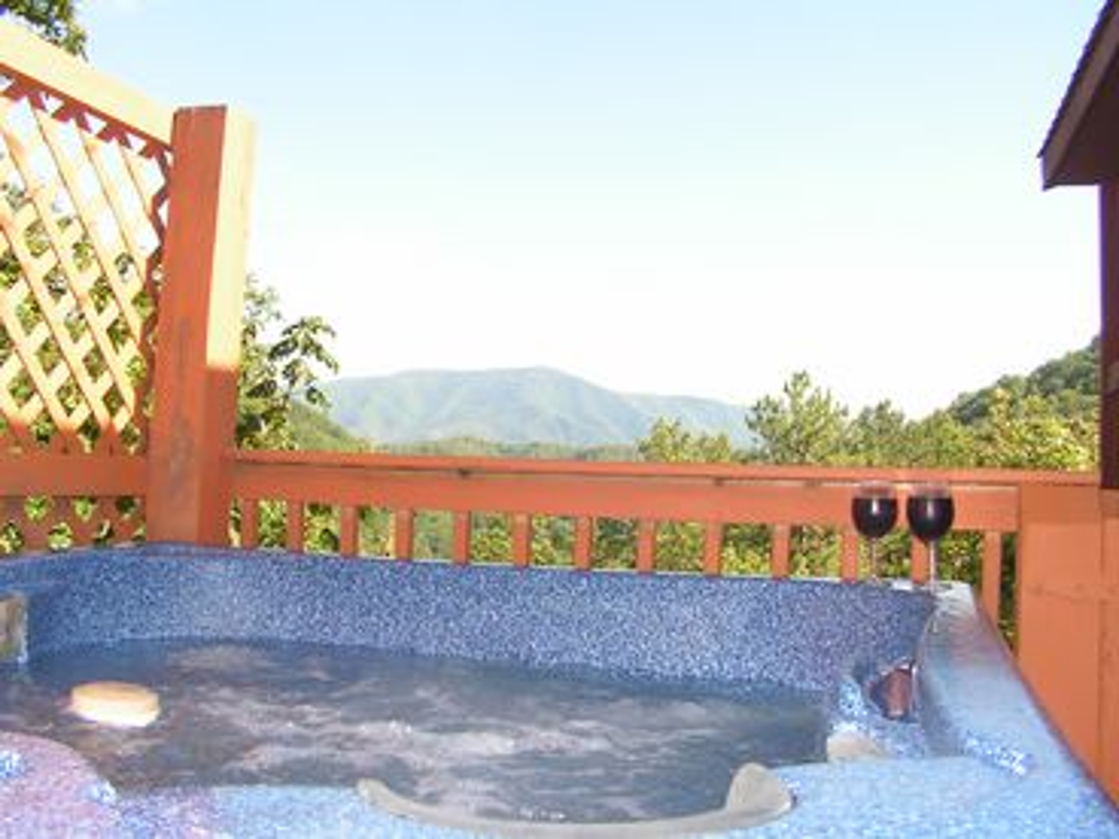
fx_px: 1164
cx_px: 560
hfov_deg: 51.4
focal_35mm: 36
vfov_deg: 39.7
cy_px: 420
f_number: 3.2
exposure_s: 1/400
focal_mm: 6
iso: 100
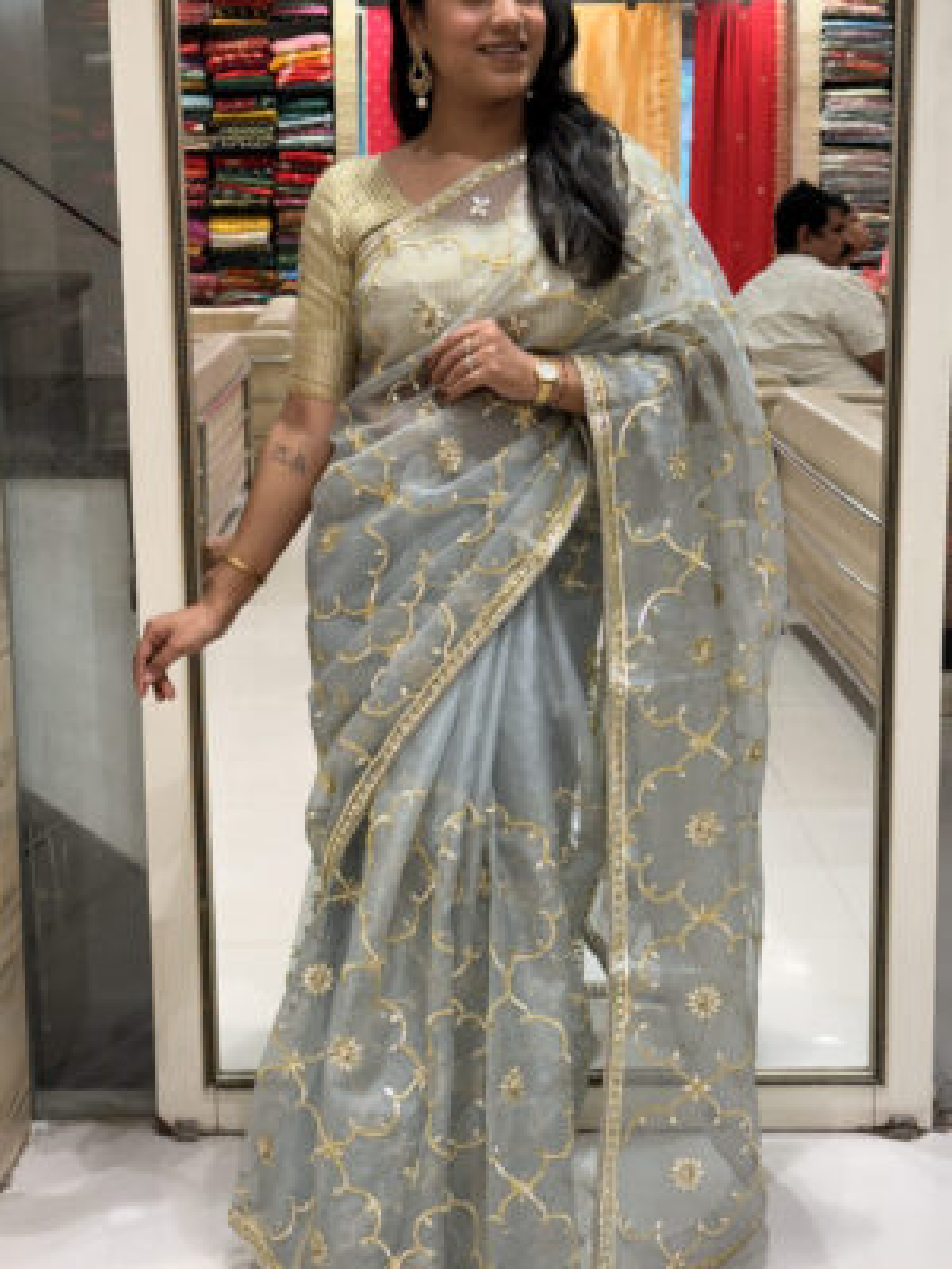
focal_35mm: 37
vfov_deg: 50.1
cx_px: 476
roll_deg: +0.2
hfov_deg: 38.7
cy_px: 634
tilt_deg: -11.1
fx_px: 1357
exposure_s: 1/100
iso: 50
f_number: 1.78
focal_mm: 6.76
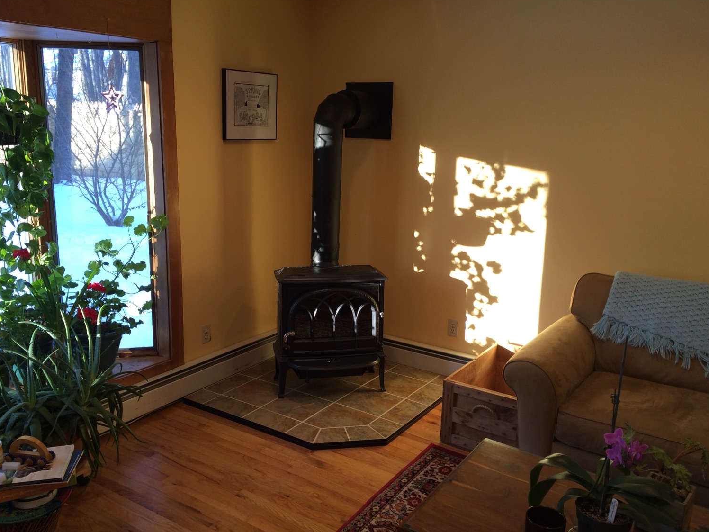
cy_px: 255
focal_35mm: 31
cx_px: 343
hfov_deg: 58.3
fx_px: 635
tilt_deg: -12.5
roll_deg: -0.7
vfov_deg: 45.4
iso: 40
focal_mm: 4.15
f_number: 2.2
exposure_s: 1/40
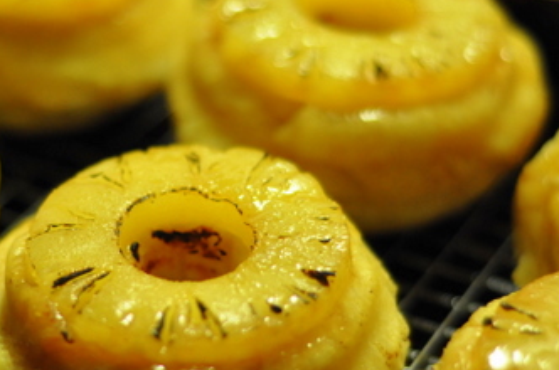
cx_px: 192
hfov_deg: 18.1
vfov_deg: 12.1
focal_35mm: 113
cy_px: 204
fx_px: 1751
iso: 1600
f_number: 2
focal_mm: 50
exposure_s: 1/80
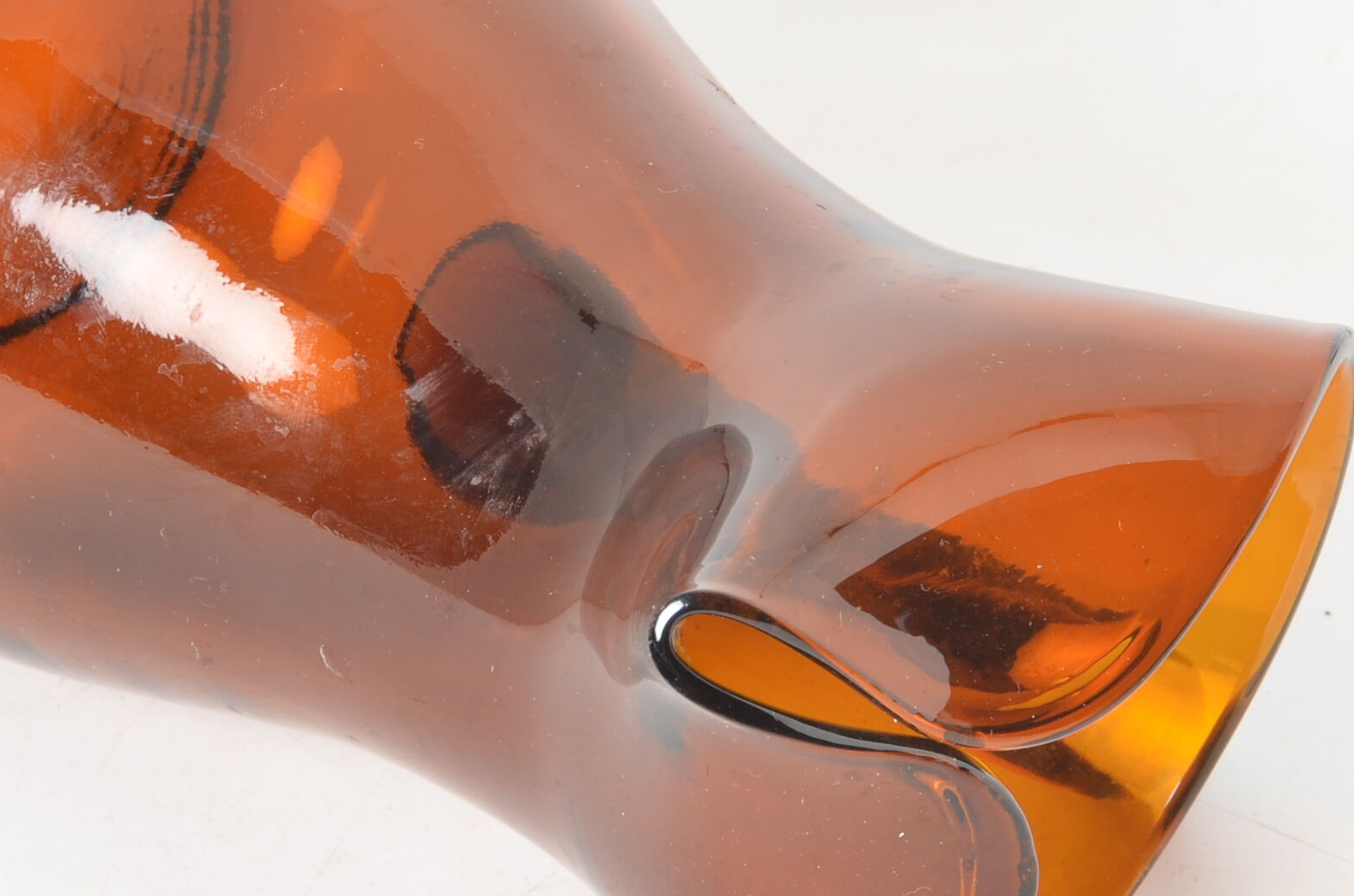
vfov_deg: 7.8
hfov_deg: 11.8
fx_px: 6568
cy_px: 416
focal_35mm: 175
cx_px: 570
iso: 100
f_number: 11
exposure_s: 1/125
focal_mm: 50
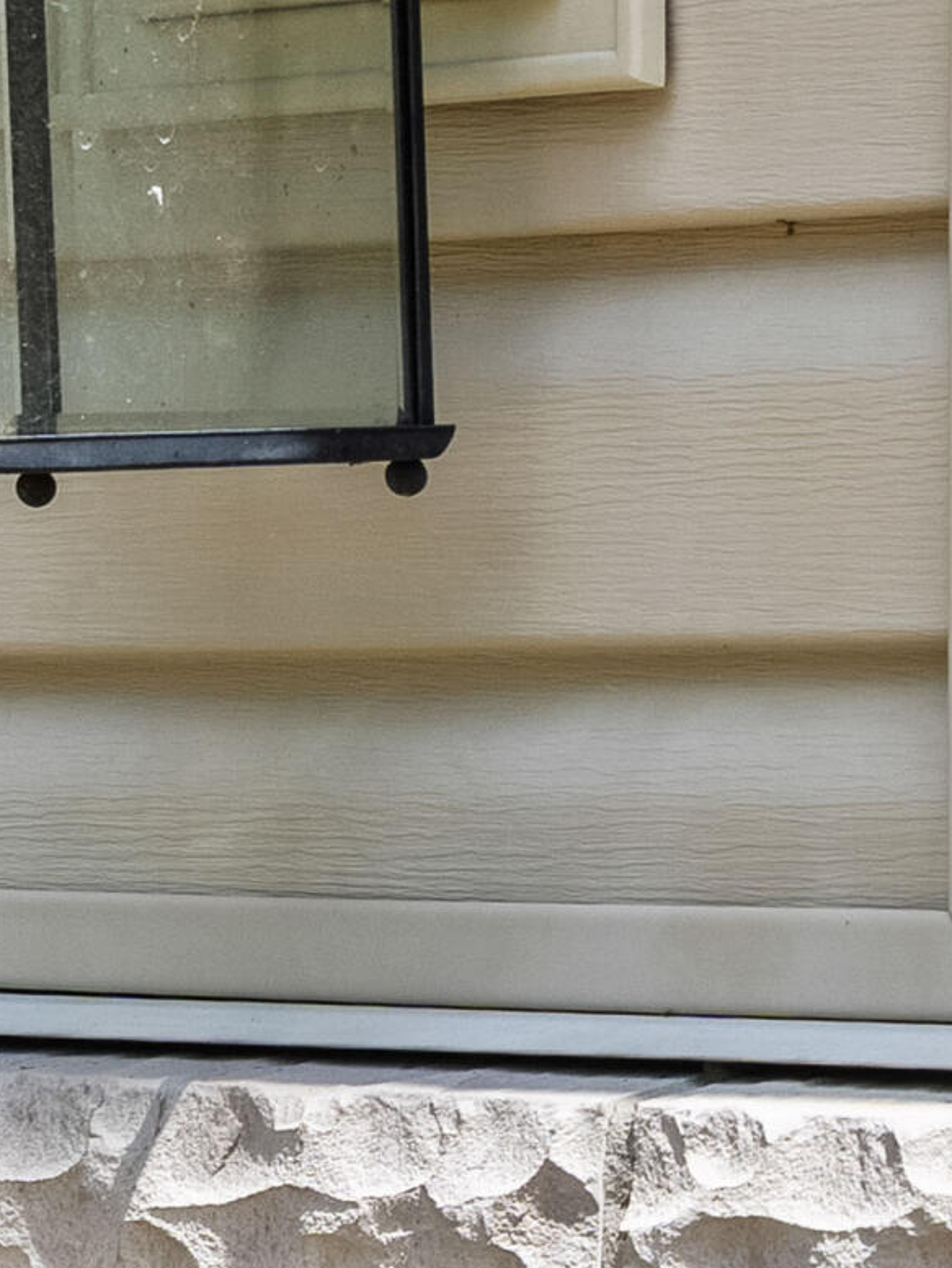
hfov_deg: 7.6
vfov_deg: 10.1
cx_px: 1316
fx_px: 7075
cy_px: -196
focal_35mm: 193
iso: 250
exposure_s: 1/500
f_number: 8
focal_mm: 35
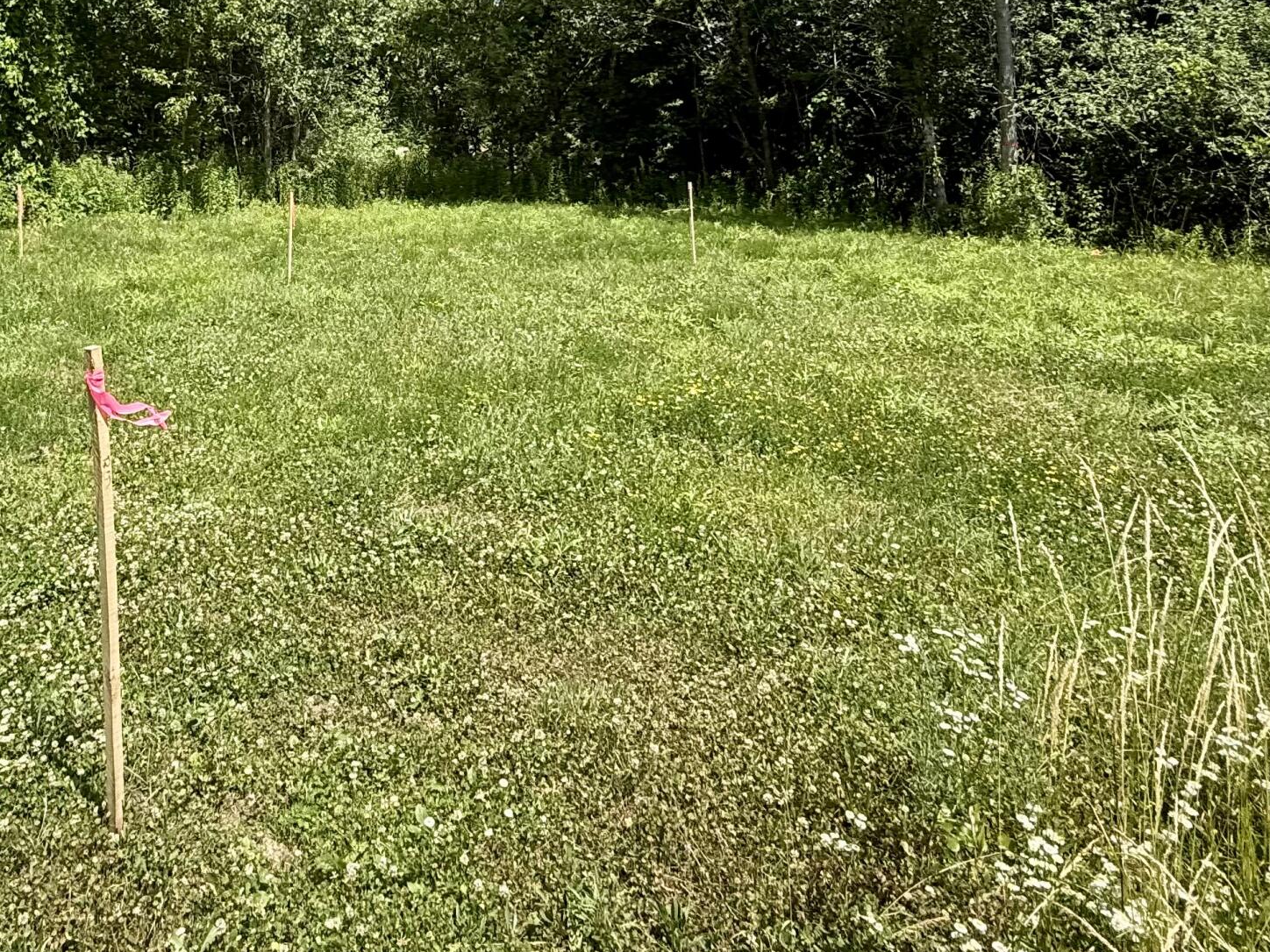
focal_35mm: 29
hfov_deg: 59.5
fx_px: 1064
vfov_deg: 45.5
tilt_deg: -1.4
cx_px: 375
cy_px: 175
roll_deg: +2.5
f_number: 2.2
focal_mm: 2.22
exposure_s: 1/1259
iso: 64
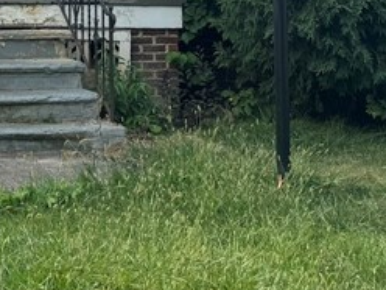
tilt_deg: +6.2
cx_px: -87
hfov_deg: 18.7
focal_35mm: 99
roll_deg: -0.2
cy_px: -161
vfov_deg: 13.9
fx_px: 1104
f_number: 1.78
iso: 80
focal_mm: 6.76
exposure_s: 1/1366
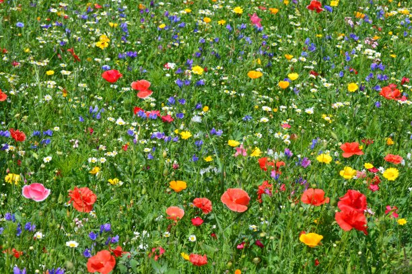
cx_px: 206
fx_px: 1286
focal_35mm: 112
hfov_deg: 18.2
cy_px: 137
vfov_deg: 12.2
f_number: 11
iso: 400
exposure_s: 1/500
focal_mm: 75
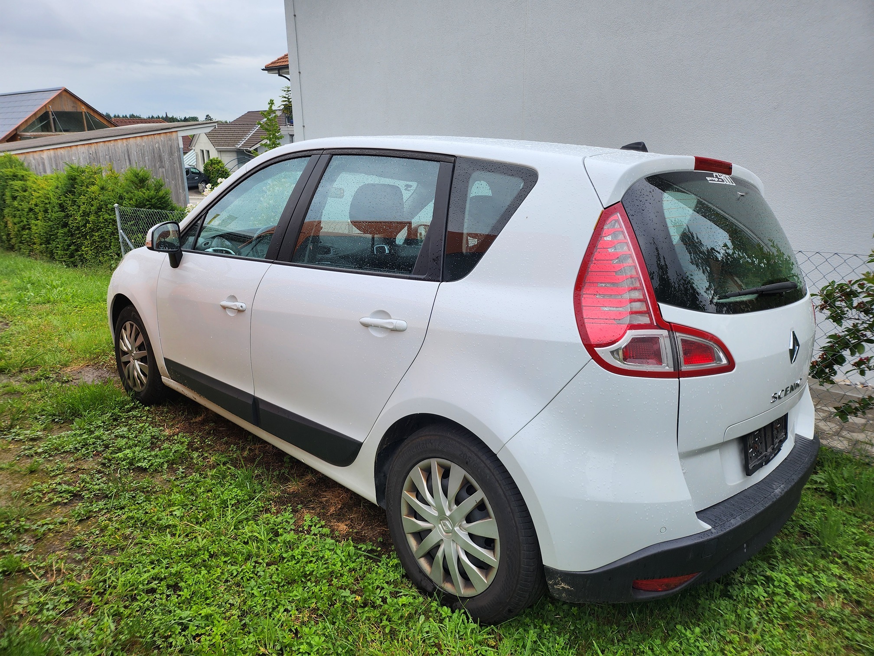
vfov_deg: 56.8
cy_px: 328
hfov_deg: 71.6
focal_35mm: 24
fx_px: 606
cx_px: 437
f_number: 1.8
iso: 50
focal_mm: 5
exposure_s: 1/441
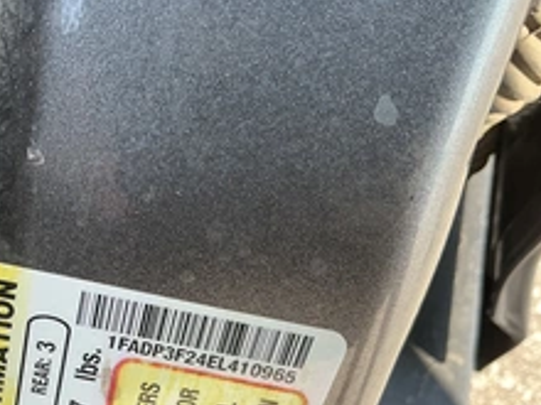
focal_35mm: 51
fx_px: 797
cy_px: 324
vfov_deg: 28.0
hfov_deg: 35.8
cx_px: 81
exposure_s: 1/122
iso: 25
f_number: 1.8
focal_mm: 3
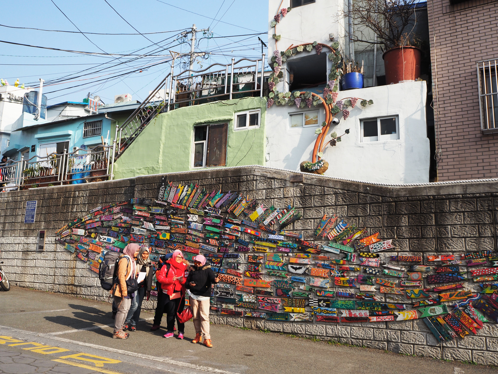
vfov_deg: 46.8
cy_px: 187
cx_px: 249
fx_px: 432
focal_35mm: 30
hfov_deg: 60.0
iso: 200
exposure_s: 1/320
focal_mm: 15
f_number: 8
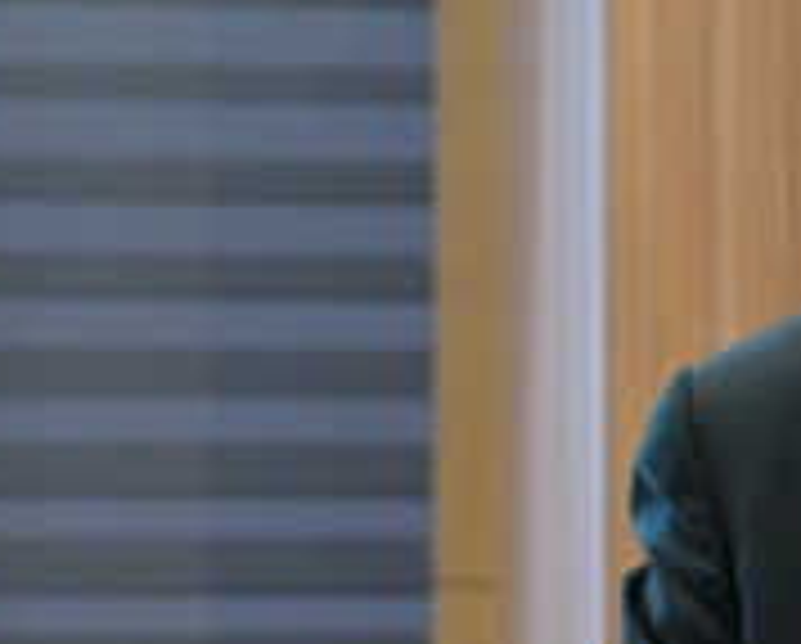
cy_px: 363
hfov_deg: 9.3
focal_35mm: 204
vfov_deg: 7.6
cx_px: 1107
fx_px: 4844
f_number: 4
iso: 4000
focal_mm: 57
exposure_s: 1/250
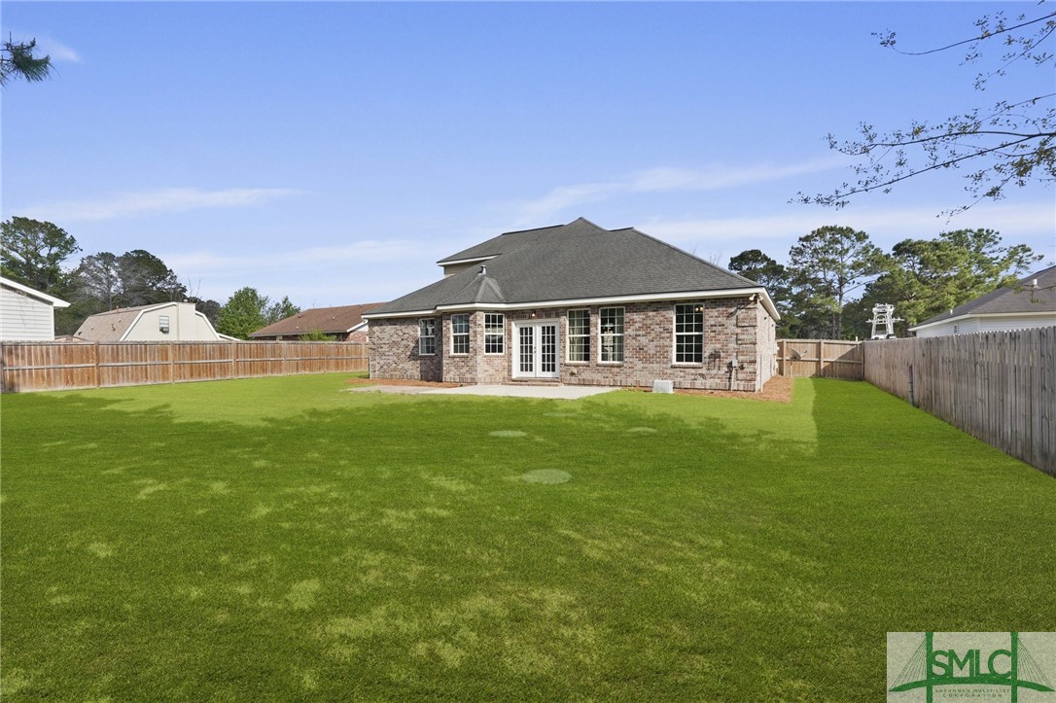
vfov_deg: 73.7
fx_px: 469
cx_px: 528
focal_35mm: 16
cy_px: 352
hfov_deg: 96.8
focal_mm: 16
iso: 320
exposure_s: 1/200
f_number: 9
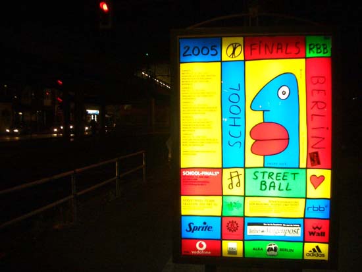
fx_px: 366
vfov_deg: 40.7
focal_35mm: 35
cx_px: 181
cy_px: 136
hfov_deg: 52.6
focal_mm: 5.8
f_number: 2.6
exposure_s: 1/30
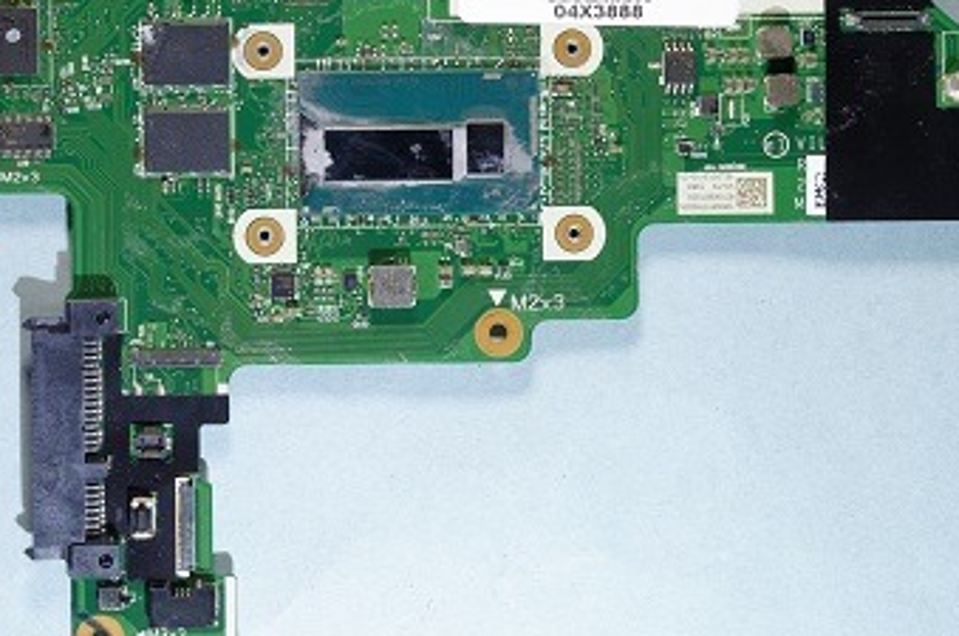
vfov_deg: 18.5
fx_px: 1942
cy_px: 139
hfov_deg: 27.5
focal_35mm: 73
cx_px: 297
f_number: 8
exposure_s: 1/5
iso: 100
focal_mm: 22
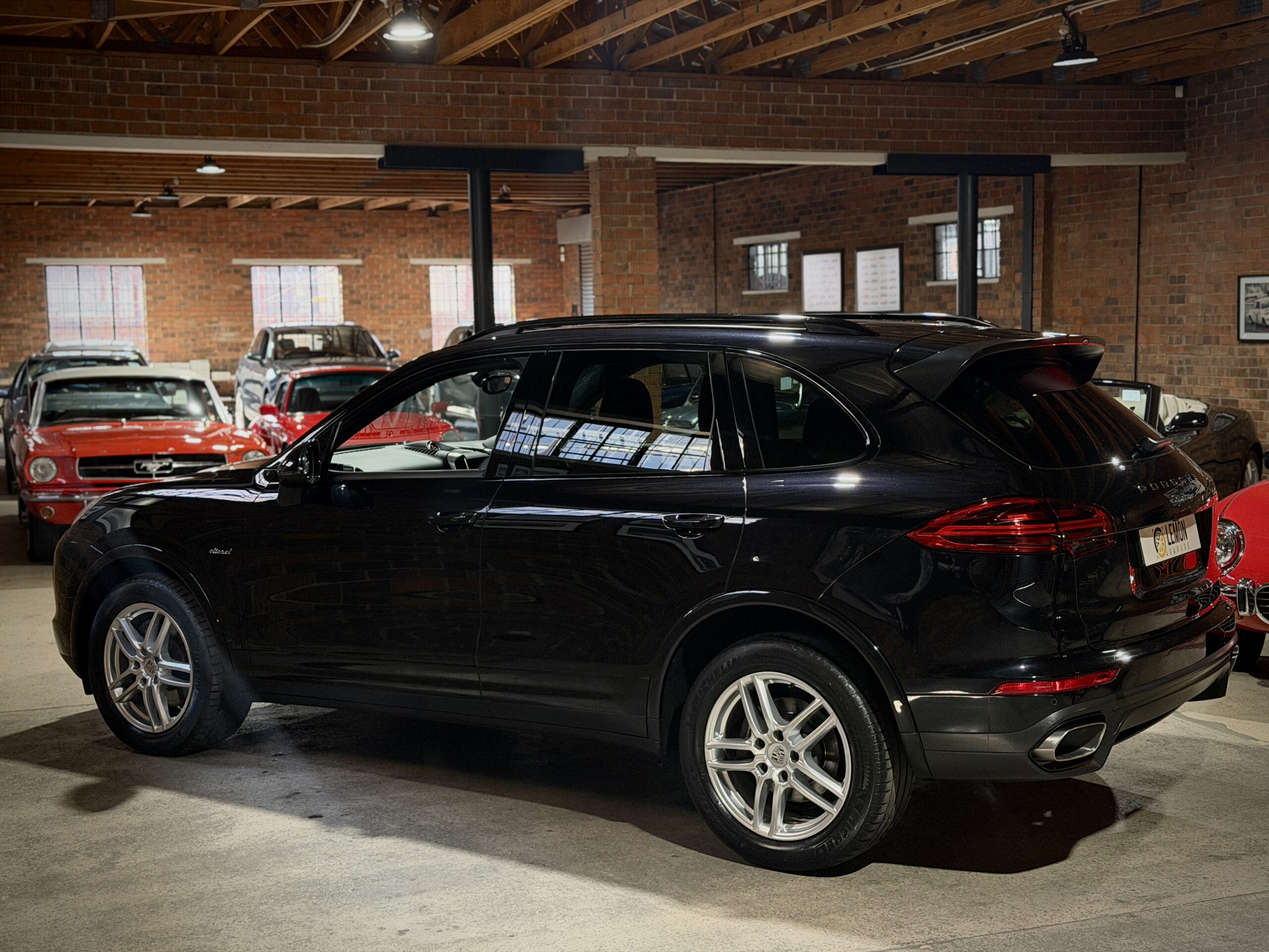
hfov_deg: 39.7
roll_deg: +1.1
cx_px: 634
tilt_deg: -5.6
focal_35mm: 48
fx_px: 1760
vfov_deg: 30.3
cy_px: 476
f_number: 1.78
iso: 250
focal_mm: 6.76
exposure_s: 1/33
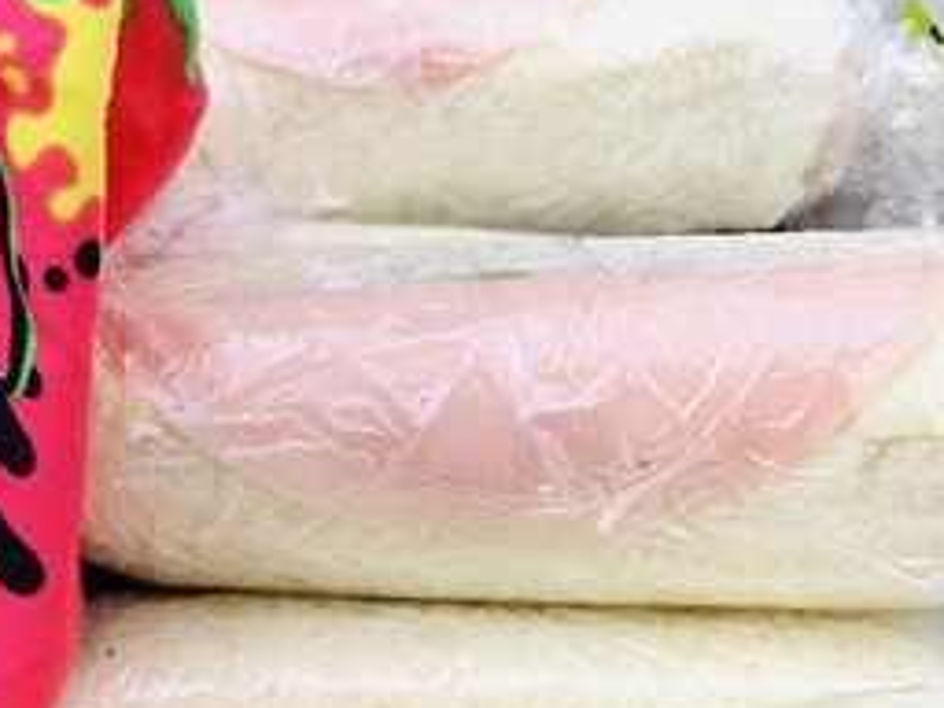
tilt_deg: -61.8
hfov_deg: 30.0
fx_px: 1664
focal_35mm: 61
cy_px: 701
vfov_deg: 23.1
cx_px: 52
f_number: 1.8
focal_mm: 4.25
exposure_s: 1/692
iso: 25
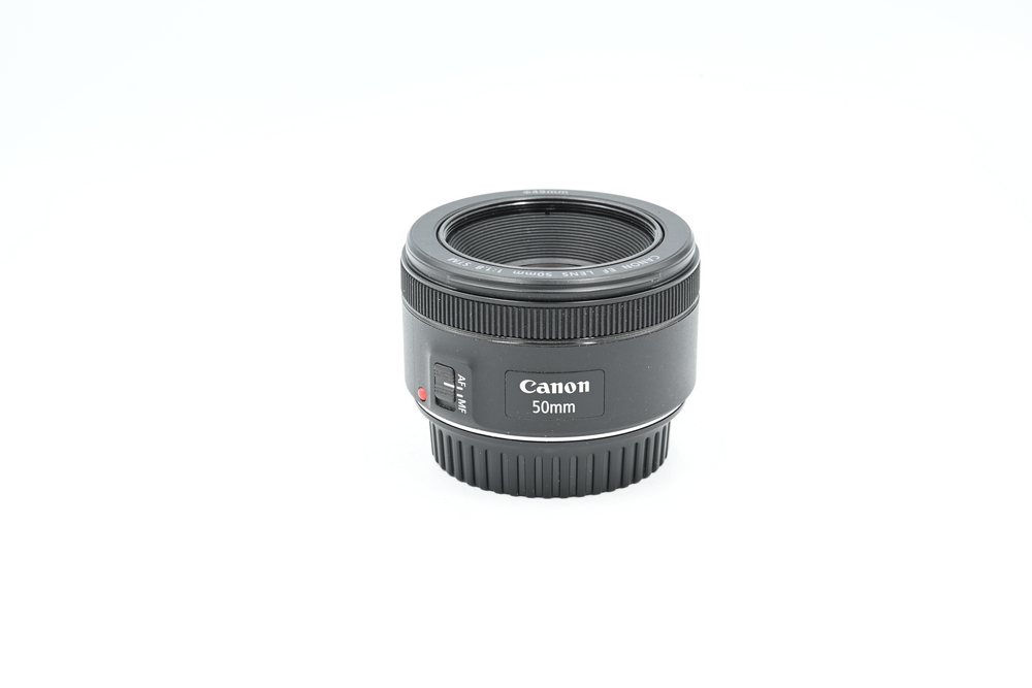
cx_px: 516
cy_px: 344
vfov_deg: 17.3
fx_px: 2265
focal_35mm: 79
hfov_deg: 25.7
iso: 200
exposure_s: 1/13
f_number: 14
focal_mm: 79
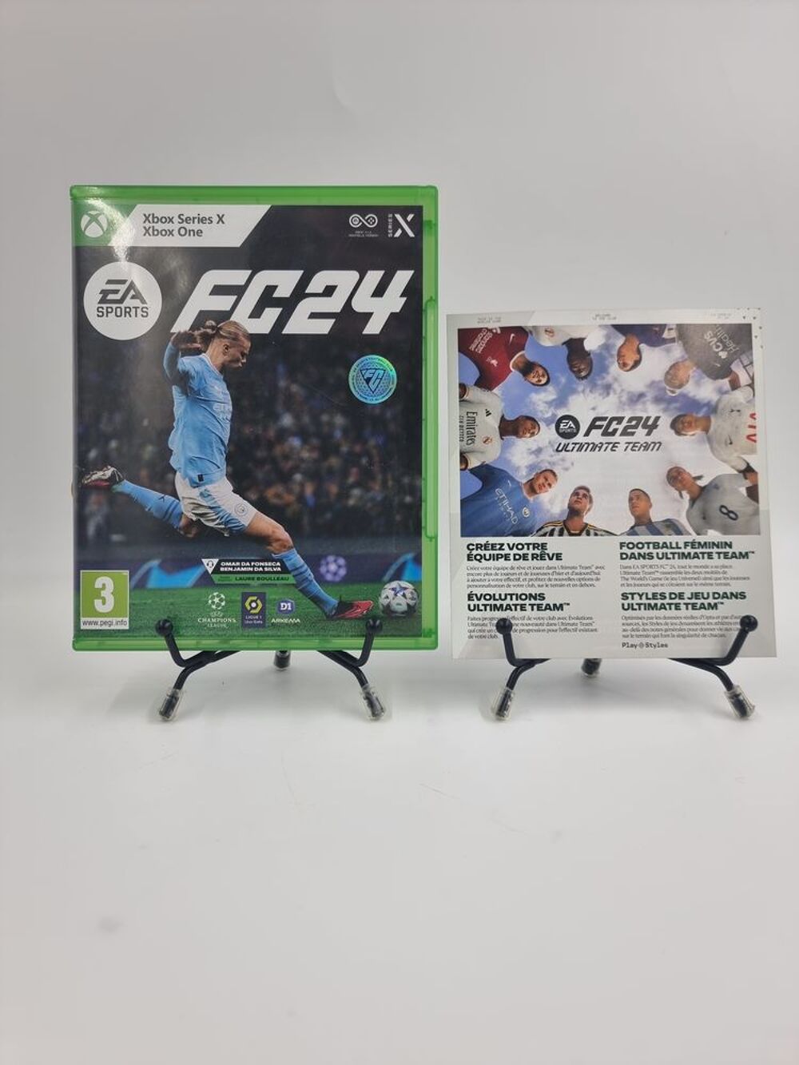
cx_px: 400
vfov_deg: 71.6
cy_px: 532
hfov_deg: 56.8
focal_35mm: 24
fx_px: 738
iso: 50
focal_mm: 6.7
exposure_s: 1/120
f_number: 1.8
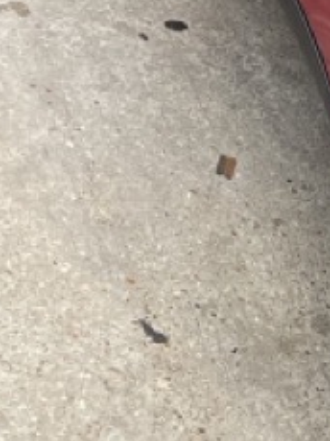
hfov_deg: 8.9
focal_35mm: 145
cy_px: -98
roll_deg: -37.8
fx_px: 1847
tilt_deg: -22.3
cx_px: 877
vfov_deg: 13.2
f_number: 1.6
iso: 32
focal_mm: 4.2
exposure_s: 1/1511
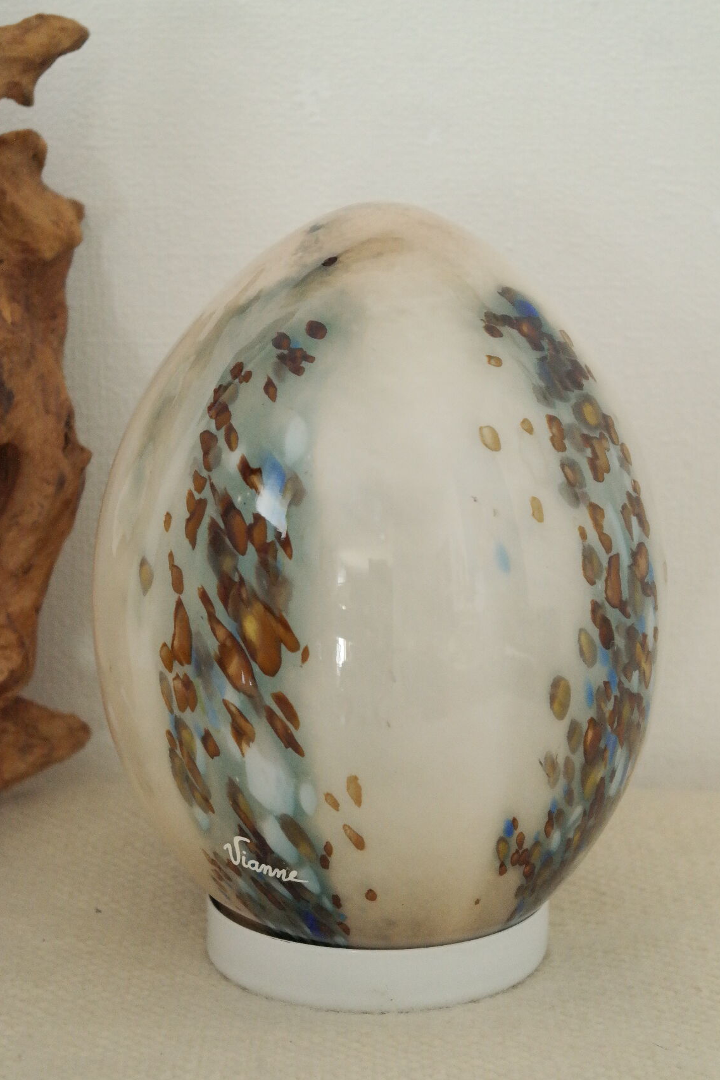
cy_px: 539
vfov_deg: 26.0
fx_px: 2340
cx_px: 361
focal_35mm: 78
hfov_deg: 17.5
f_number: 5.6
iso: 3200
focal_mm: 50
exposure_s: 1/50
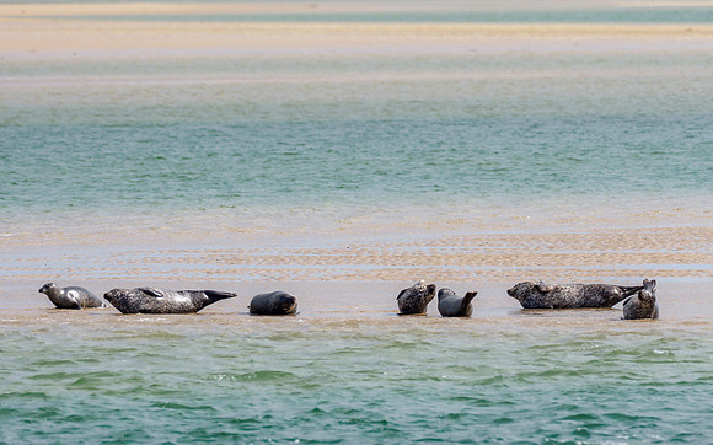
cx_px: 408
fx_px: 15239
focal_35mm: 785
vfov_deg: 1.7
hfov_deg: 2.7
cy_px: 265
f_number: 4.5
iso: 200
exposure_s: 1/1250
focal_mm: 300
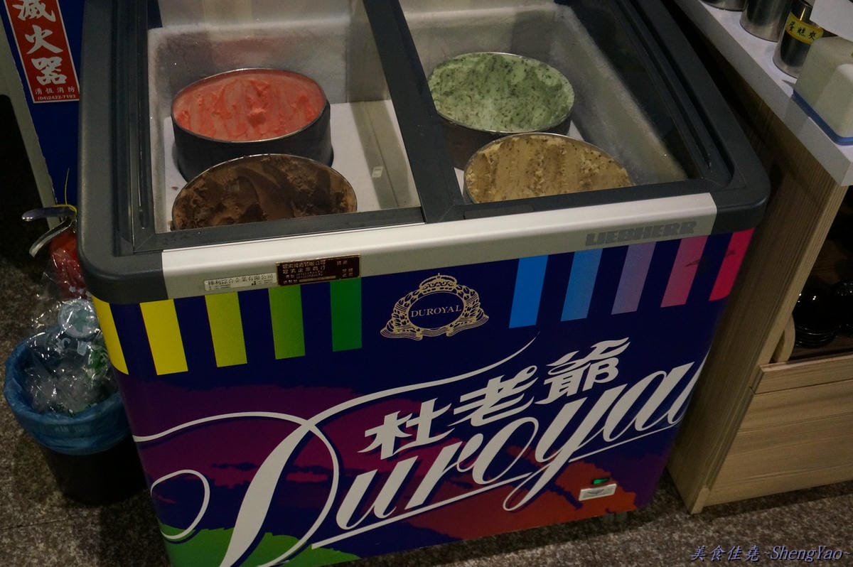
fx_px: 888
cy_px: 284
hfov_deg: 51.3
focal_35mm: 38
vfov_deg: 35.4
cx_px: 426
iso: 3200
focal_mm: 25
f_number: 4.5
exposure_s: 1/125
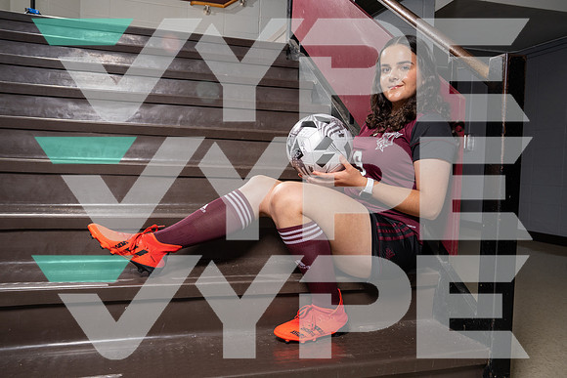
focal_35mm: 31
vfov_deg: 42.3
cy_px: 189
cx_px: 284
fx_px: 488
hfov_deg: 60.3
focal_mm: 31
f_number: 7.1
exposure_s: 1/250
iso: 400
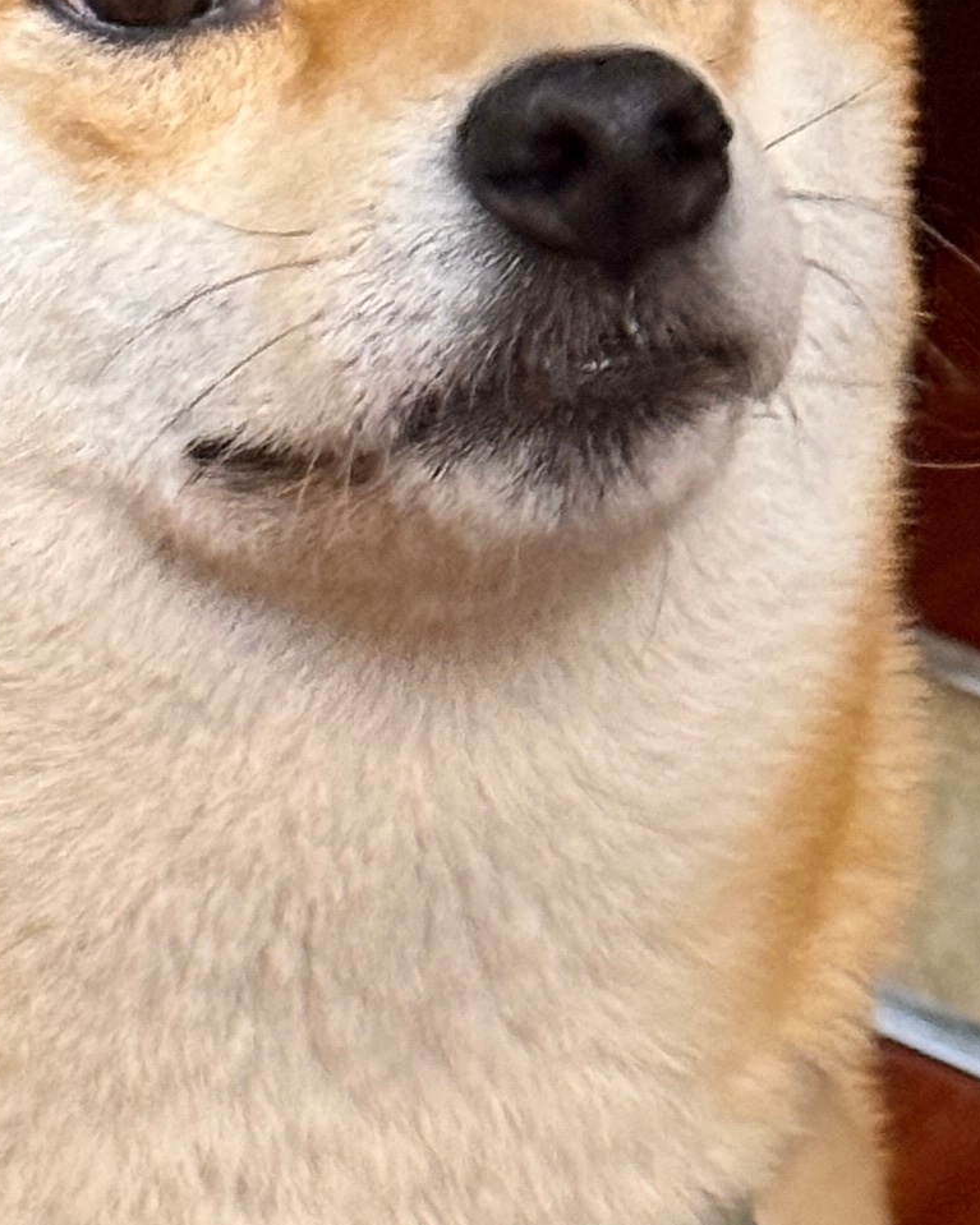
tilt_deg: -33.8
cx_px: 57
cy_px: 989
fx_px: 7143
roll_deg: -1.5
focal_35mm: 197
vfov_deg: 9.8
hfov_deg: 7.8
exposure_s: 1/25
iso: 500
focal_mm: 6.76
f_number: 1.78
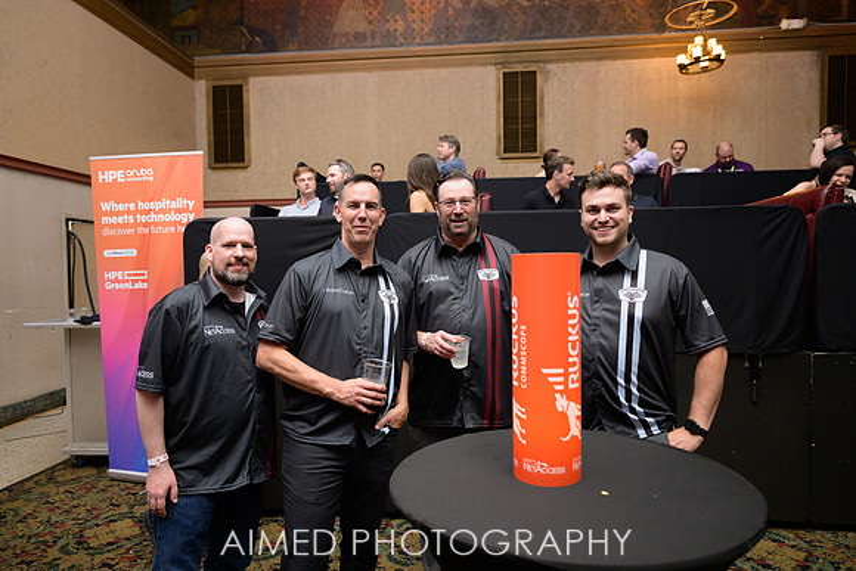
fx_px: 571
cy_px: 286
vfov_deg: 53.2
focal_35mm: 24
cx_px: 428
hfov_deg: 73.7
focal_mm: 24
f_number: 2.8
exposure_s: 1/200
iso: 2000
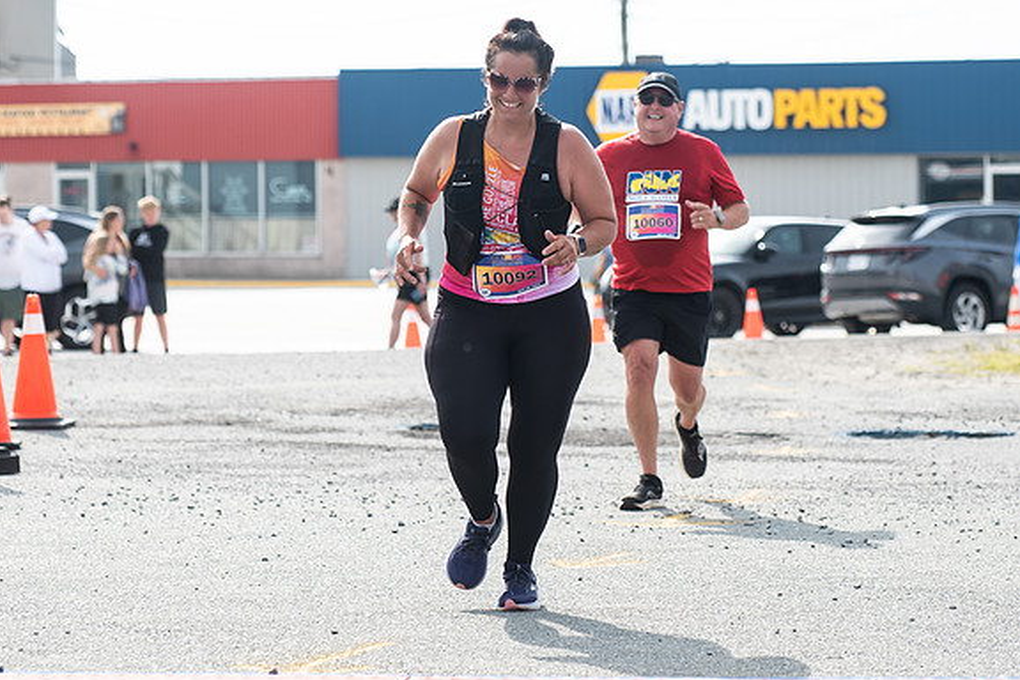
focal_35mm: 165
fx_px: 4675
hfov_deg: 12.5
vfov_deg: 8.3
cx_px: 470
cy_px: 164
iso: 250
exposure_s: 1/1600
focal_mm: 98
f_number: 4.5
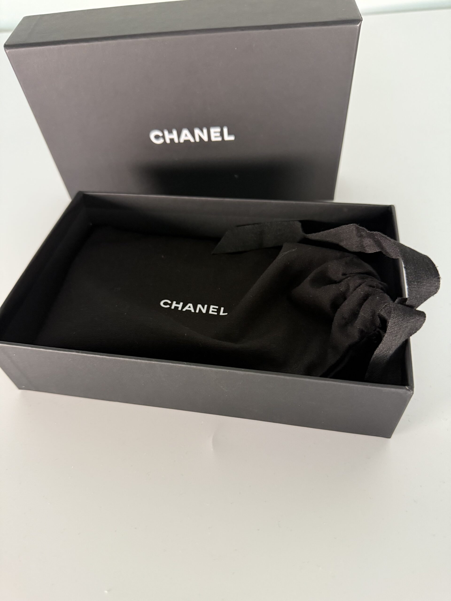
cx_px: 226
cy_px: 300
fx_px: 417
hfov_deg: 56.8
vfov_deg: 71.6
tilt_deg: -49.0
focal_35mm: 24
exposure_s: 1/60
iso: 640
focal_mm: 6.76
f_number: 1.78
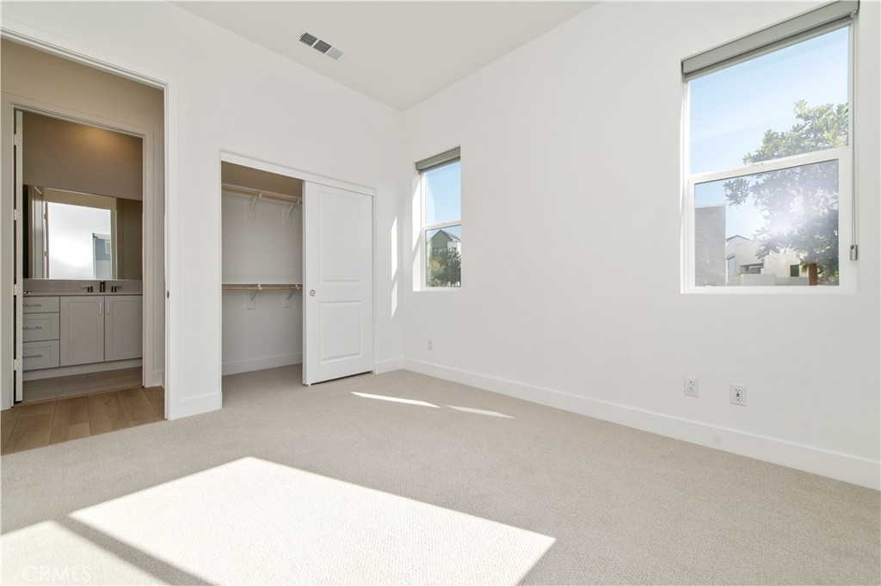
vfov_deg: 81.1
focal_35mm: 14
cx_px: 440
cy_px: 293
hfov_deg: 104.3
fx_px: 342
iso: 110
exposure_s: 1/125
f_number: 5.6
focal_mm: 14
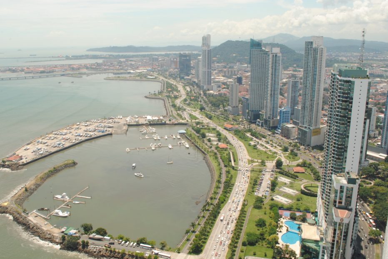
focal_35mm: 33
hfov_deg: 57.1
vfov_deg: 40.1
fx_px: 356
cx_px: 180
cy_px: 133
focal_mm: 20
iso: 200
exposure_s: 1/125
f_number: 16
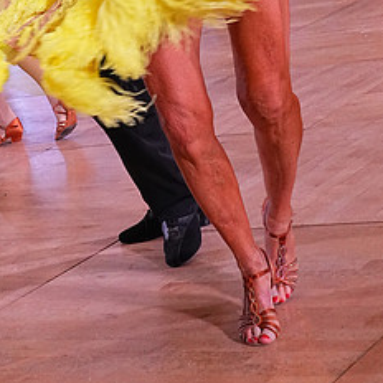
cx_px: 159
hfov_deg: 15.1
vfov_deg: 14.7
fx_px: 1440
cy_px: -78
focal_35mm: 115
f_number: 5.6
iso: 3200
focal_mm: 36
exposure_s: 1/400
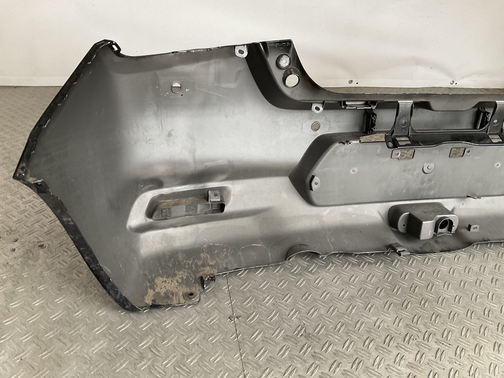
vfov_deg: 48.2
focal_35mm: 29
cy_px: 189
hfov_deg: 61.7
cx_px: 252
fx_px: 422
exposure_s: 1/60
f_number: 1.8
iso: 100
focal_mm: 3
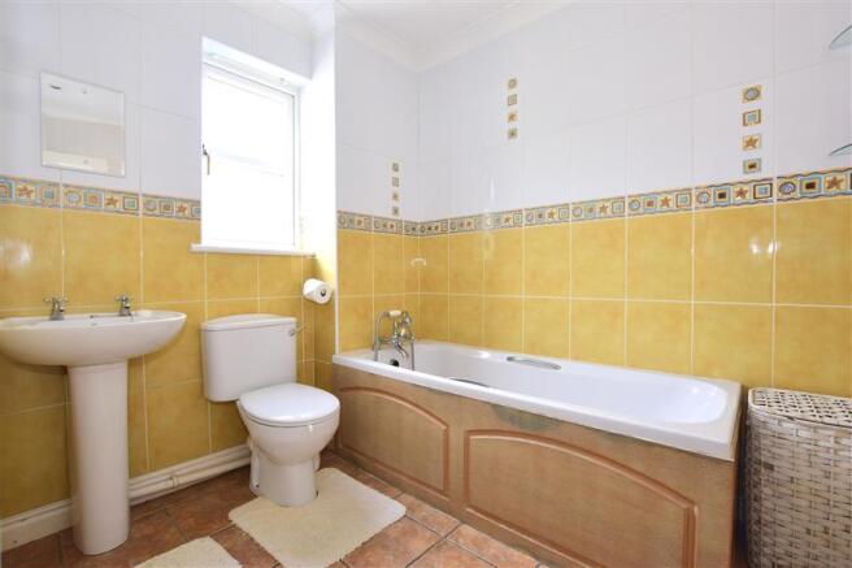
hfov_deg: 100.4
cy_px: 284
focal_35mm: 15
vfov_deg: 77.3
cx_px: 426
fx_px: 355
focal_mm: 10
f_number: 5.6
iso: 400
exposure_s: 1/30
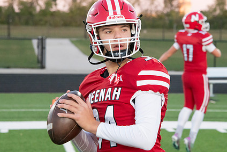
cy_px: 57
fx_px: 1381
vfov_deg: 6.3
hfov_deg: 9.4
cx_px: 143
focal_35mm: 219
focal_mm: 160
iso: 8000
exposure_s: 1/400
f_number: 9
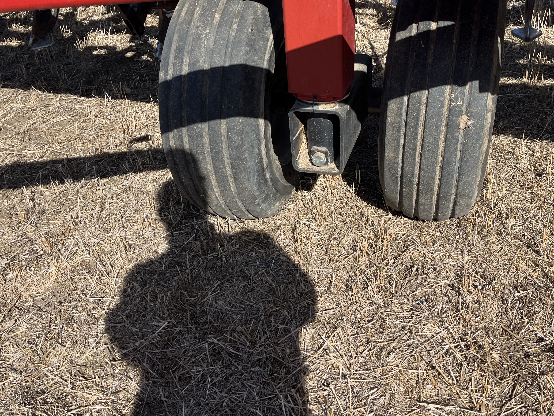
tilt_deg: -35.0
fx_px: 528
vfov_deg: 42.9
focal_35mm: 33
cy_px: 188
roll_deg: +2.8
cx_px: 302
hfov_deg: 55.3
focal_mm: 5.1
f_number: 1.6
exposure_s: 1/2222
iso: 50
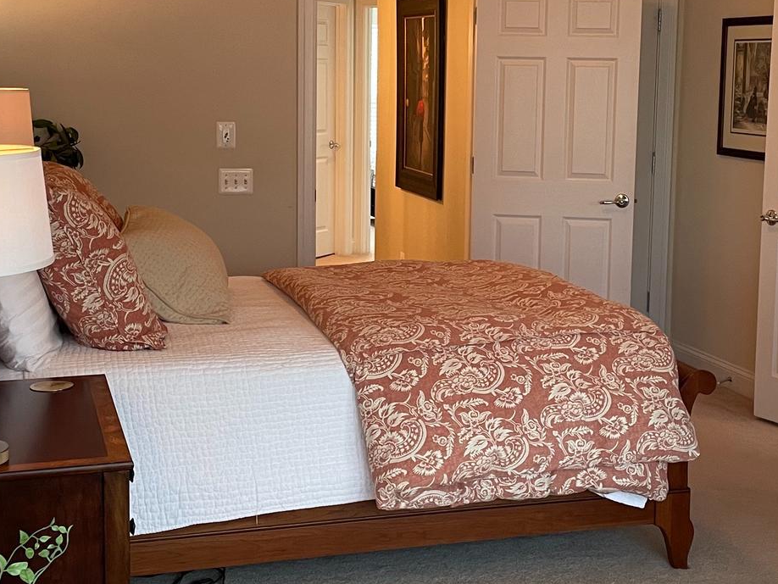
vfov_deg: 25.2
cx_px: 464
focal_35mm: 58
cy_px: 246
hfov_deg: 33.1
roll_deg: -0.5
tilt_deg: -6.0
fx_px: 1304
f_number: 1.6
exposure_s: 1/60
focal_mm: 4.2
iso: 125
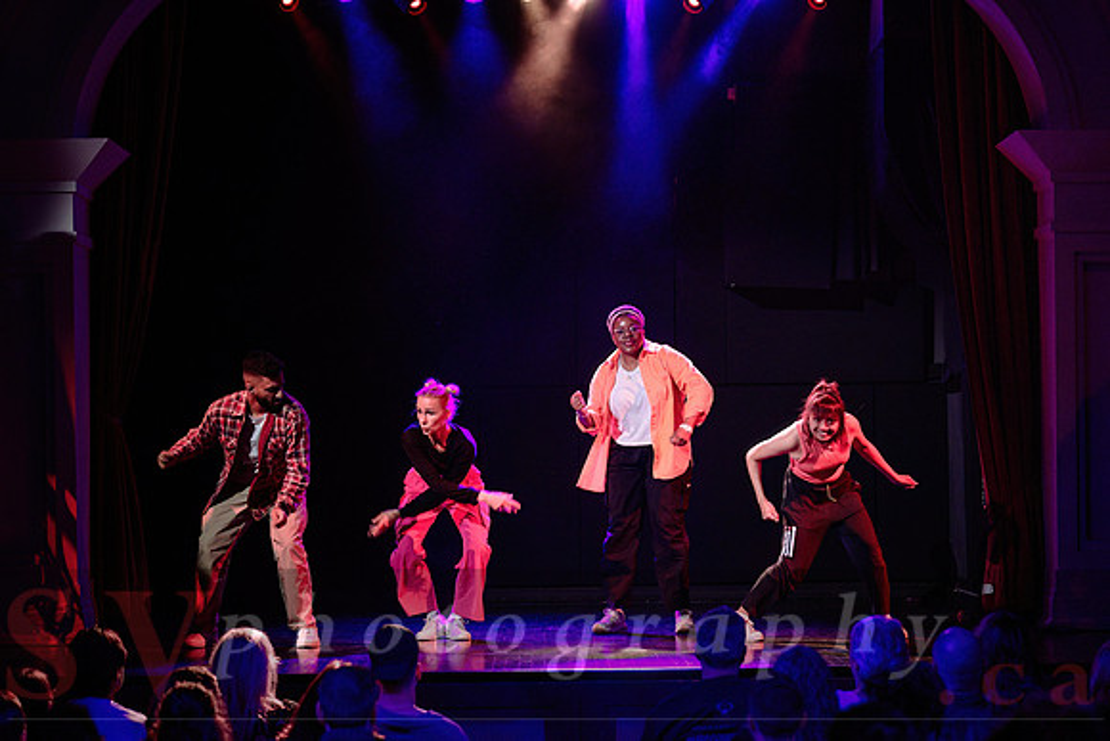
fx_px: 3043
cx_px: 675
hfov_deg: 20.6
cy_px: 434
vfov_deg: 13.9
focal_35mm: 99
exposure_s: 1/160
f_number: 2.8
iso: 1600
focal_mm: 80
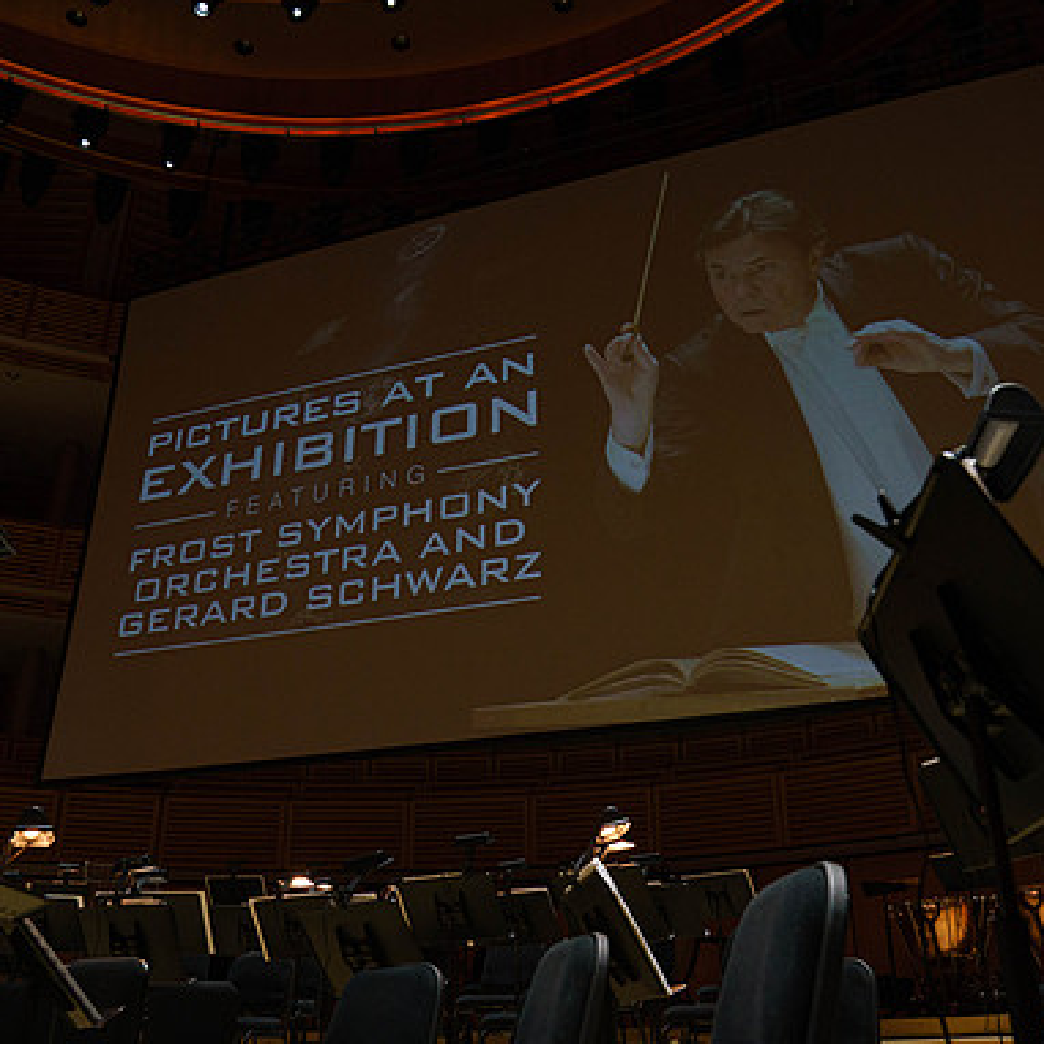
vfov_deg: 52.5
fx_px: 1058
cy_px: 523
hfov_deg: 52.5
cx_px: 552
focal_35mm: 31
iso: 2500
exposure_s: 1/200
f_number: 5.6
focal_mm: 24
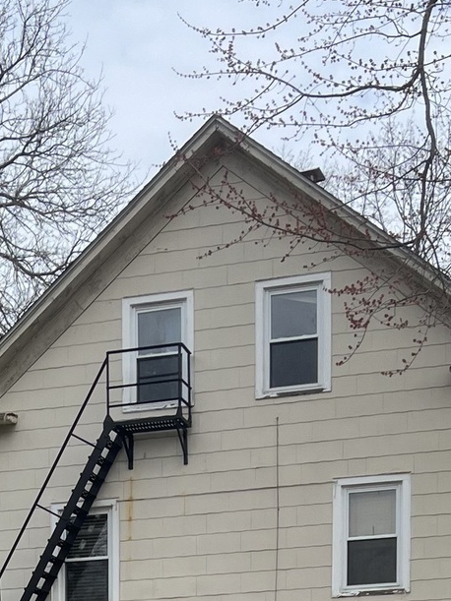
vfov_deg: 17.8
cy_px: 911
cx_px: 44
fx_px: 1703
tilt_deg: -2.0
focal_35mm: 98
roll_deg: +0.8
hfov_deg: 14.9
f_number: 1.5
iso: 50
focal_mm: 5.7
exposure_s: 1/3356
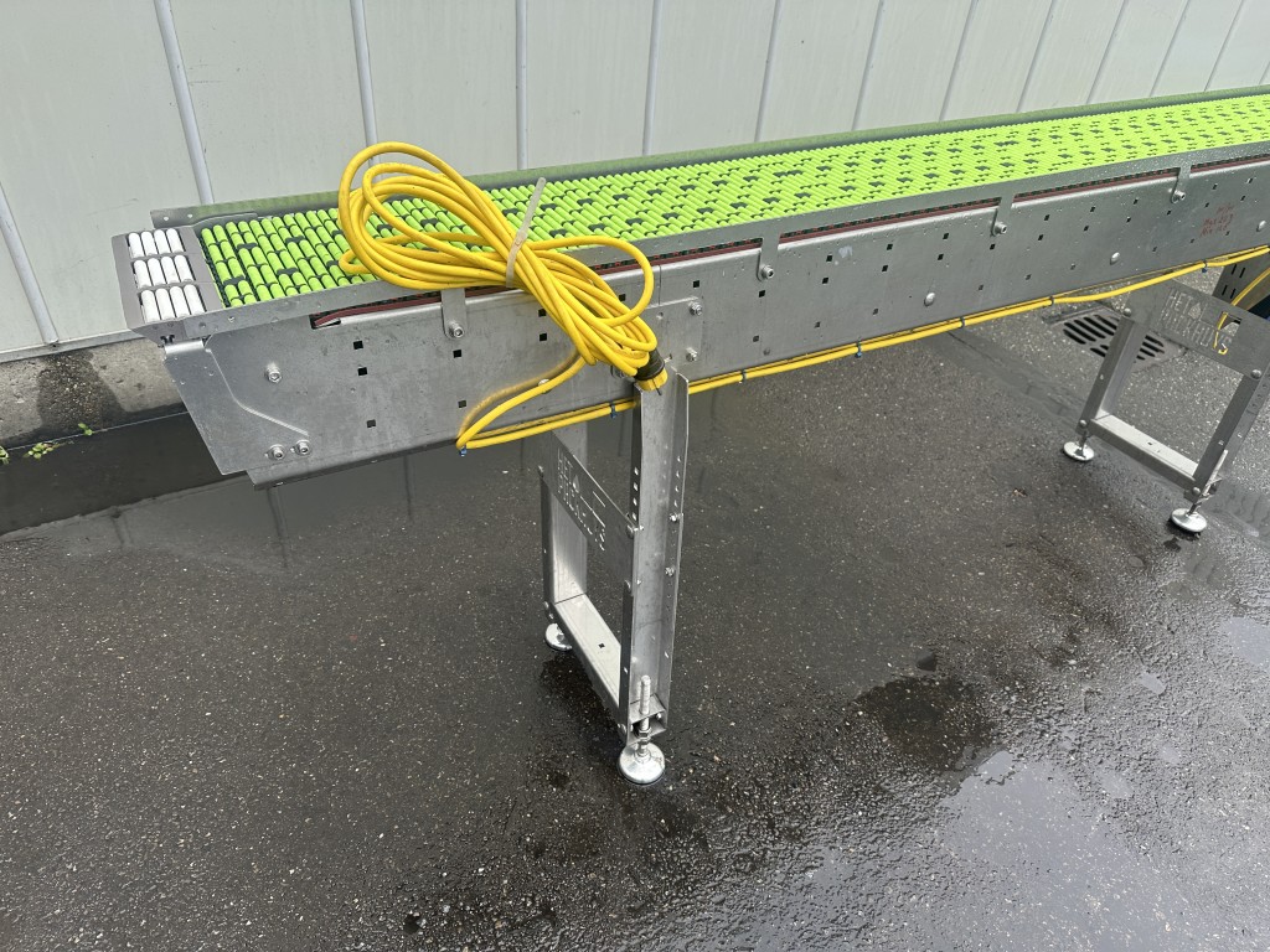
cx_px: 635
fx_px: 881
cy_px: 476
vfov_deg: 56.8
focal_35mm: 24
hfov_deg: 71.6
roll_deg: -4.7
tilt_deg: -38.7
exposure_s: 1/1144
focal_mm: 6.86
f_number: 1.78
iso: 80
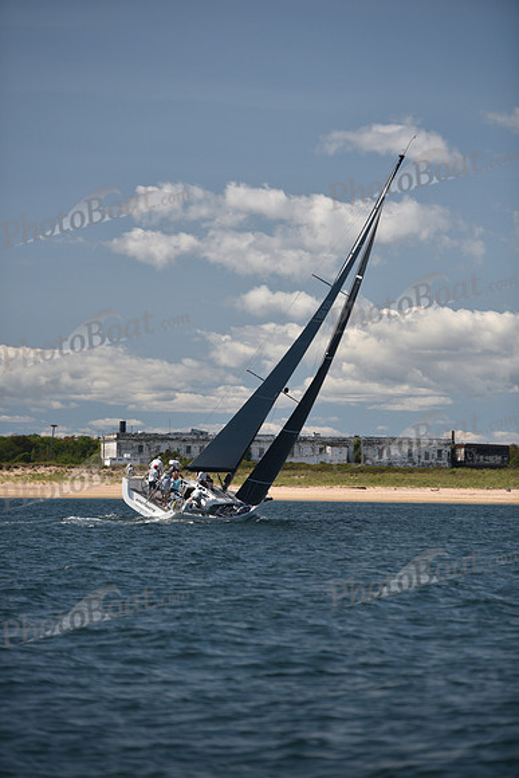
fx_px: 2917
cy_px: 389
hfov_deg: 10.2
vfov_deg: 15.2
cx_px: 260
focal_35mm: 135
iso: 250
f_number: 2.8
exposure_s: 1/3200
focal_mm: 135
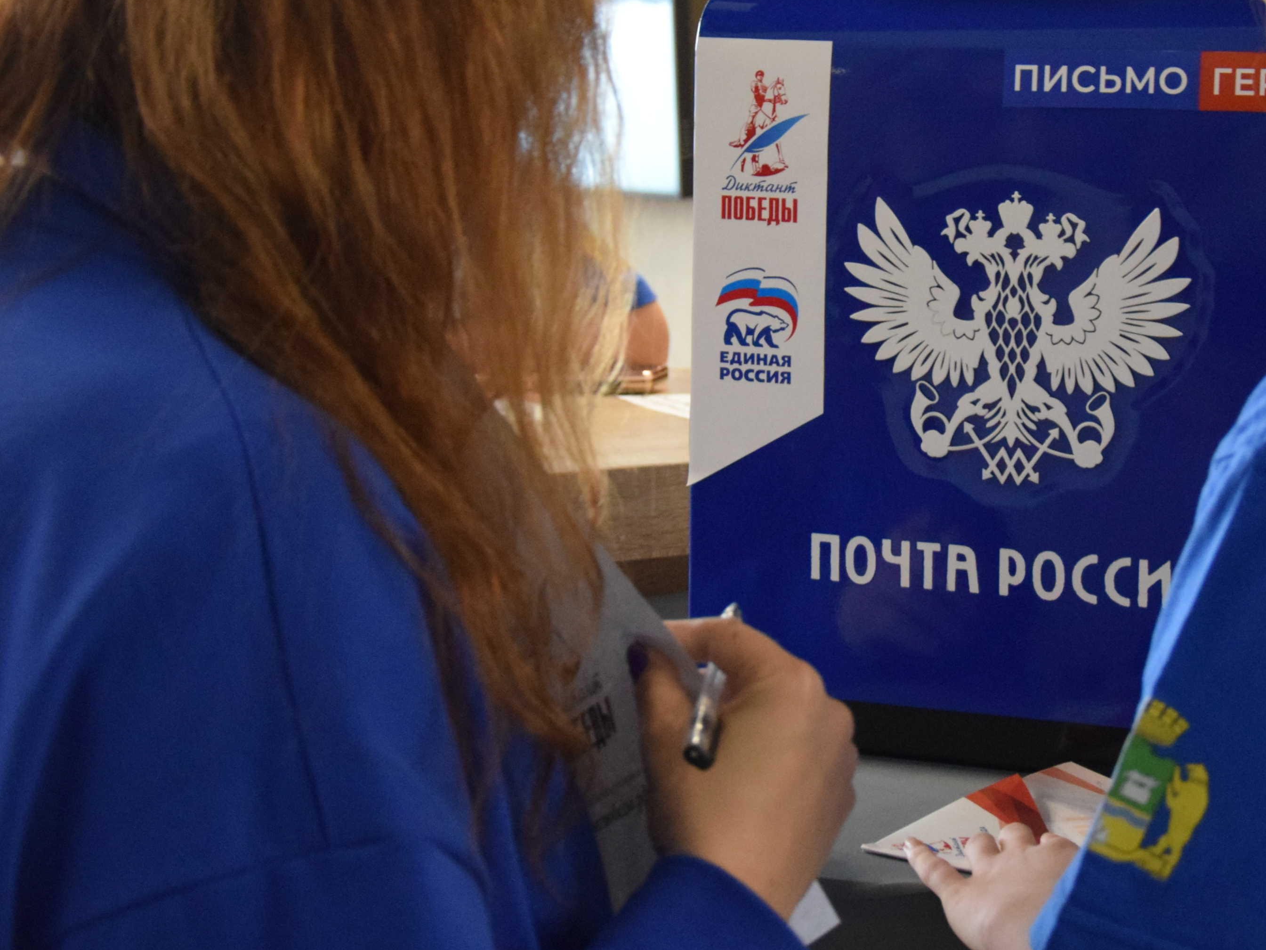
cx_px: 908
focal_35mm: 82
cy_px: 349
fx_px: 2999
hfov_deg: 23.7
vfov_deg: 18.0
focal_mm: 34
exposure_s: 1/60
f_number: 4.2
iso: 3200
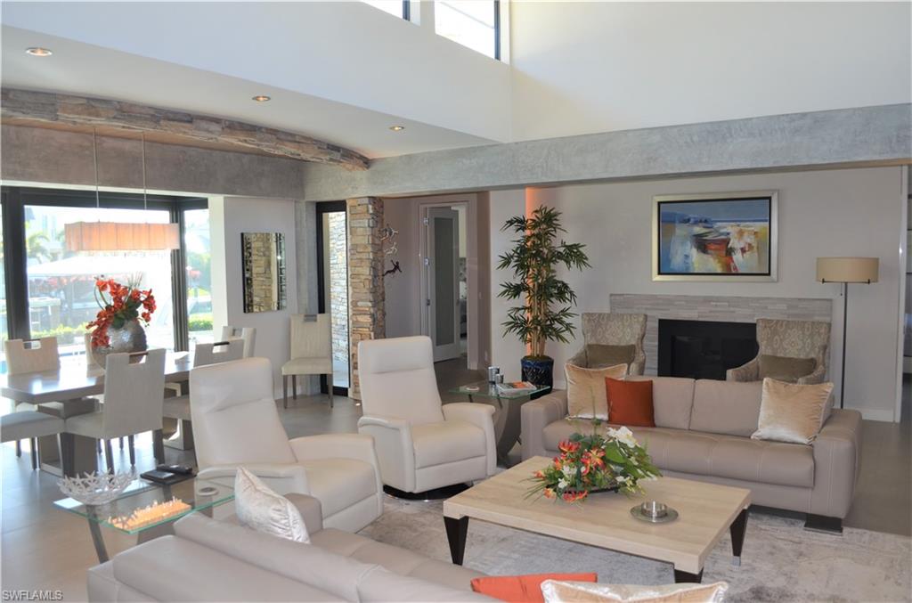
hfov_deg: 67.5
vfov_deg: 47.7
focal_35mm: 27
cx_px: 456
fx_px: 682
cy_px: 302
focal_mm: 18
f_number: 3.5
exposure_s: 1/125
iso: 280
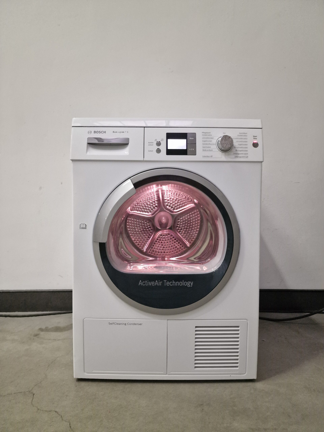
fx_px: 287
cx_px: 162
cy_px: 216
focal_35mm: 23
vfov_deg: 73.9
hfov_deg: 58.9
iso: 1000
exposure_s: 1/100
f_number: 1.8
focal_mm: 6.4
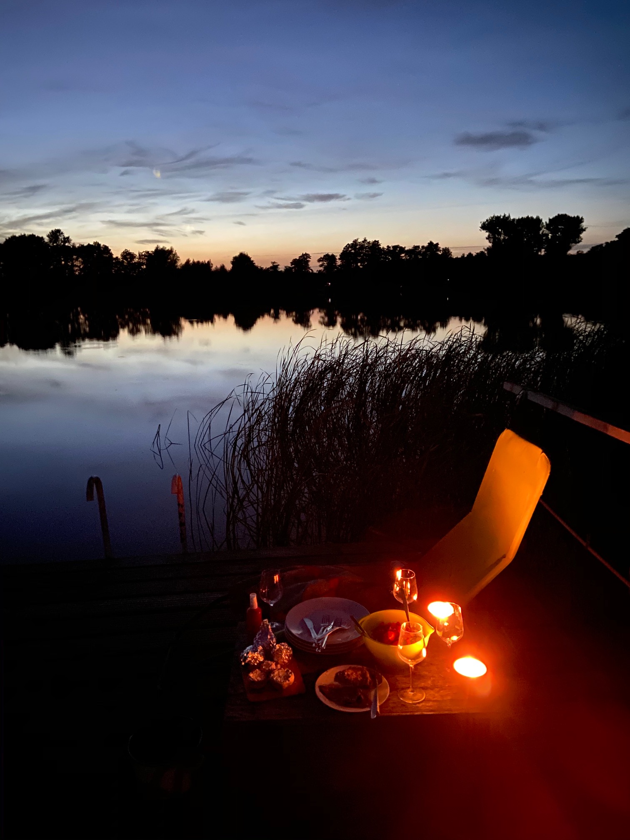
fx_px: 631
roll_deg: +1.1
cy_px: 420
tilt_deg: -12.0
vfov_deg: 67.3
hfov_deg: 53.1
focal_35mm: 26
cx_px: 315
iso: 1000
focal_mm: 4.25
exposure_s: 1/2
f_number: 1.8
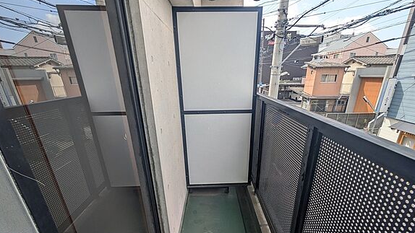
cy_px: 146
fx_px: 187
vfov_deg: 63.0
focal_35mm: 17
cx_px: 220
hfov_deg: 95.8
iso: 50
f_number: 2.2
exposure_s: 1/541
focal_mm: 1.83
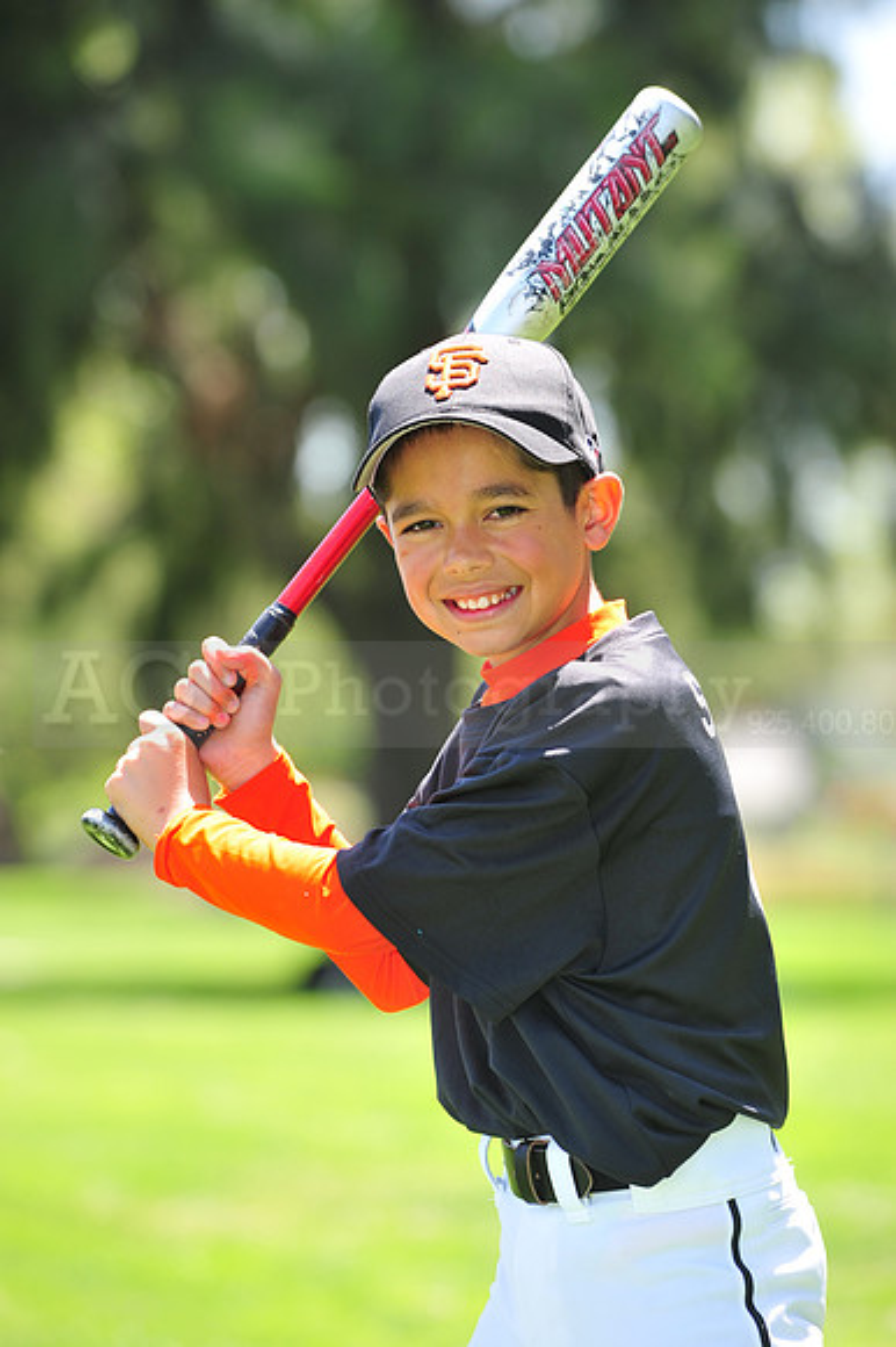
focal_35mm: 200
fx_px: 7475
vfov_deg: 10.3
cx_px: 448
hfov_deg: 6.9
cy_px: 674
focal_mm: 200
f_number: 5.6
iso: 200
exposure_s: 1/250
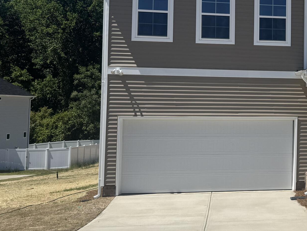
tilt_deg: +1.9
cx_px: 325
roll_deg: -0.5
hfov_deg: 30.3
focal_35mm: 58
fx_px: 514
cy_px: 76
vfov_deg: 25.1
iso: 80
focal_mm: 6.76
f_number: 1.78
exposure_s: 1/6410
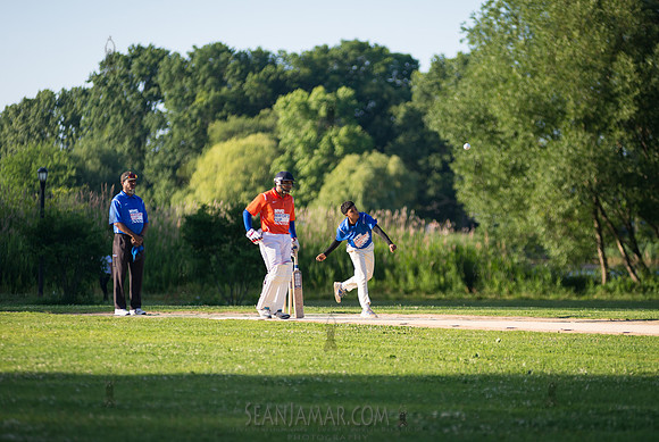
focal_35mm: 207
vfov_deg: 6.7
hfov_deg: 9.9
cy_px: 246
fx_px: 3794
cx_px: 369
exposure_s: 1/2500
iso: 400
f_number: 2.8
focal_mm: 185
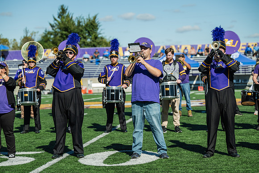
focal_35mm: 96
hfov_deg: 21.2
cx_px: 130
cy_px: 86
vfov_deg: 14.3
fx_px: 691
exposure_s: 1/1250
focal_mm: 96
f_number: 3.2
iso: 80
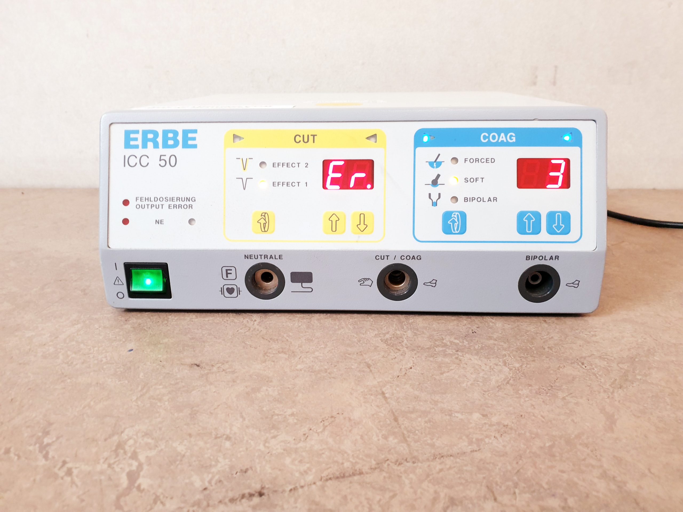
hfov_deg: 67.3
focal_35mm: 26
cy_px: 256
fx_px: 513
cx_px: 342
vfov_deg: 53.1
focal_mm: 4.3
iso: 250
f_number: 2.4
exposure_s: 1/33
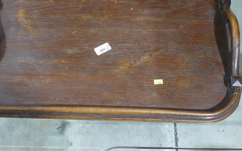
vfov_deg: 21.6
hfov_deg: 33.9
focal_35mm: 60
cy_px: 56
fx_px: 396
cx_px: 103
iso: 1600
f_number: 5.2
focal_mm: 24
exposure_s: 1/60
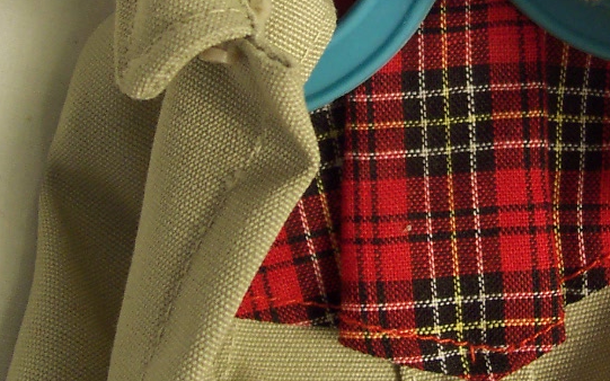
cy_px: 67
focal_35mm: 87
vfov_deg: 14.9
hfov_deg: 23.6
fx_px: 1446
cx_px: 440
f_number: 2.8
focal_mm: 5.6
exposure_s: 1/90
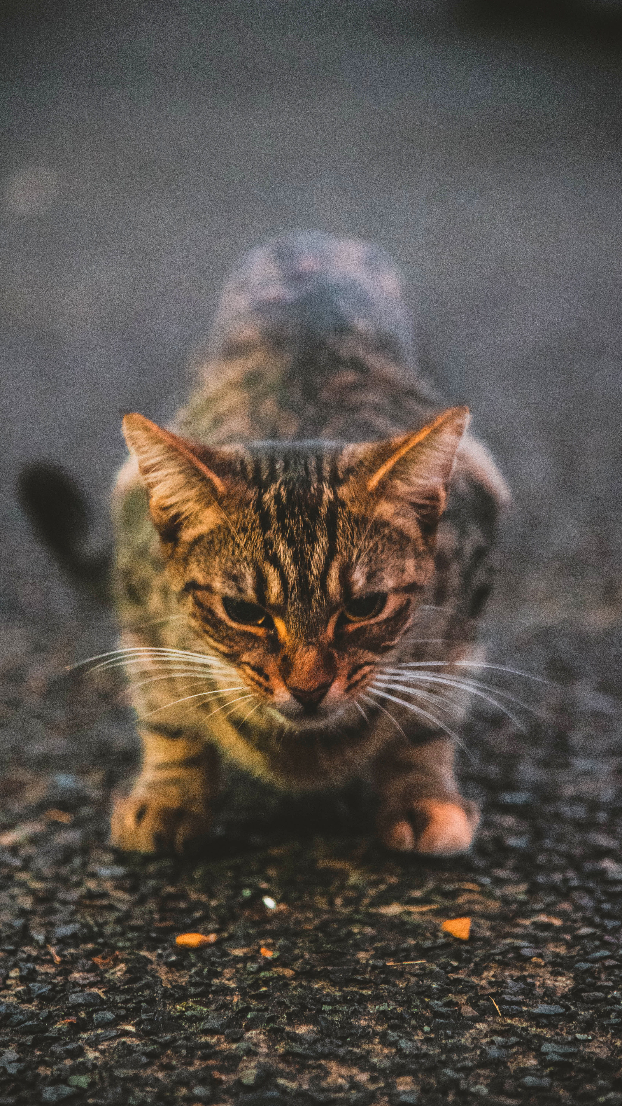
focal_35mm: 126
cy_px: 554
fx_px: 3695
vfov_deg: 17.0
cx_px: 304
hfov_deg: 9.6
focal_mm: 120
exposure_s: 1/50
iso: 12800
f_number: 4
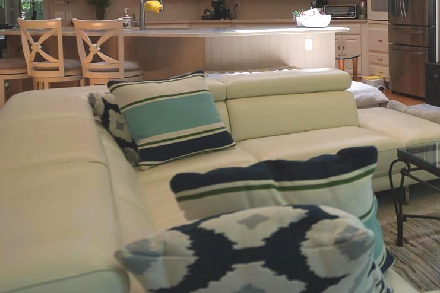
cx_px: 432
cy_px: 34
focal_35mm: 47
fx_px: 574
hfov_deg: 37.7
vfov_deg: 27.7
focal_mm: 17
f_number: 2.8
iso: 64
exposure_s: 1/60
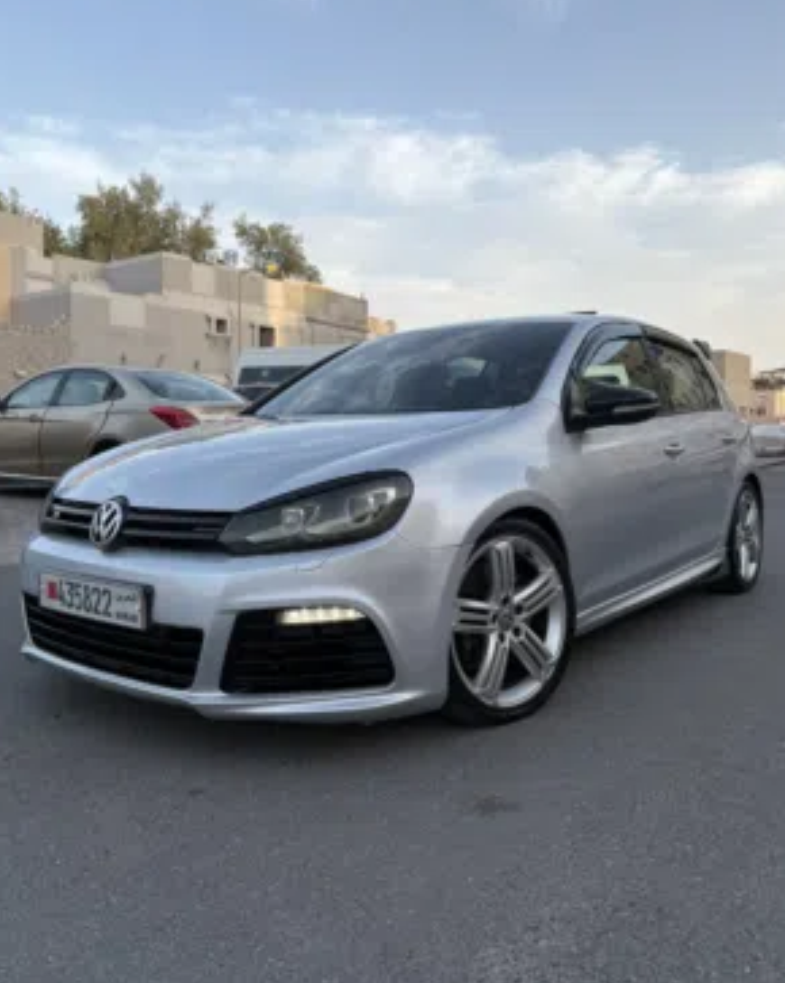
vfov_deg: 62.2
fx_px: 814
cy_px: 466
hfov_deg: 51.5
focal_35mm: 28
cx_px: 392
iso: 50
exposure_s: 1/801
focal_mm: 5.96
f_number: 1.6
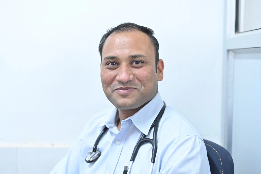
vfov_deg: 27.0
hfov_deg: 39.6
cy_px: 87
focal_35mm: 50
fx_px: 362
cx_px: 130
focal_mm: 50
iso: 2500
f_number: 2.2
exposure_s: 1/125
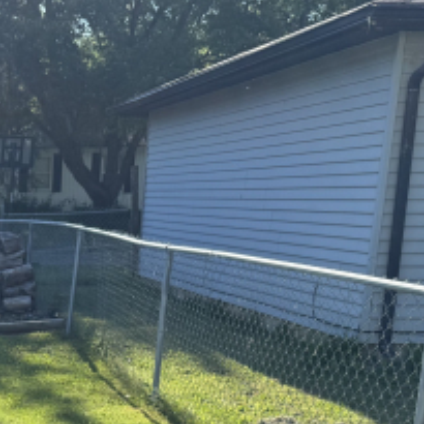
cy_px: 474
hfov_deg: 22.9
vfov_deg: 23.4
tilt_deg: -16.9
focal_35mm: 69
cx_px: -92
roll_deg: -0.5
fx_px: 956
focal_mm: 6.76
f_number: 1.78
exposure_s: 1/1637
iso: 80
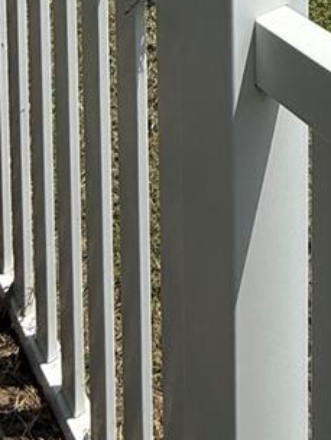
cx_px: 337
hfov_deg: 25.2
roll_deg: +1.7
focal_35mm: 55
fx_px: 701
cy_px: -304
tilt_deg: -4.6
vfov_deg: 23.3
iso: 50
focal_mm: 2.22
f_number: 2.2
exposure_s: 1/4425
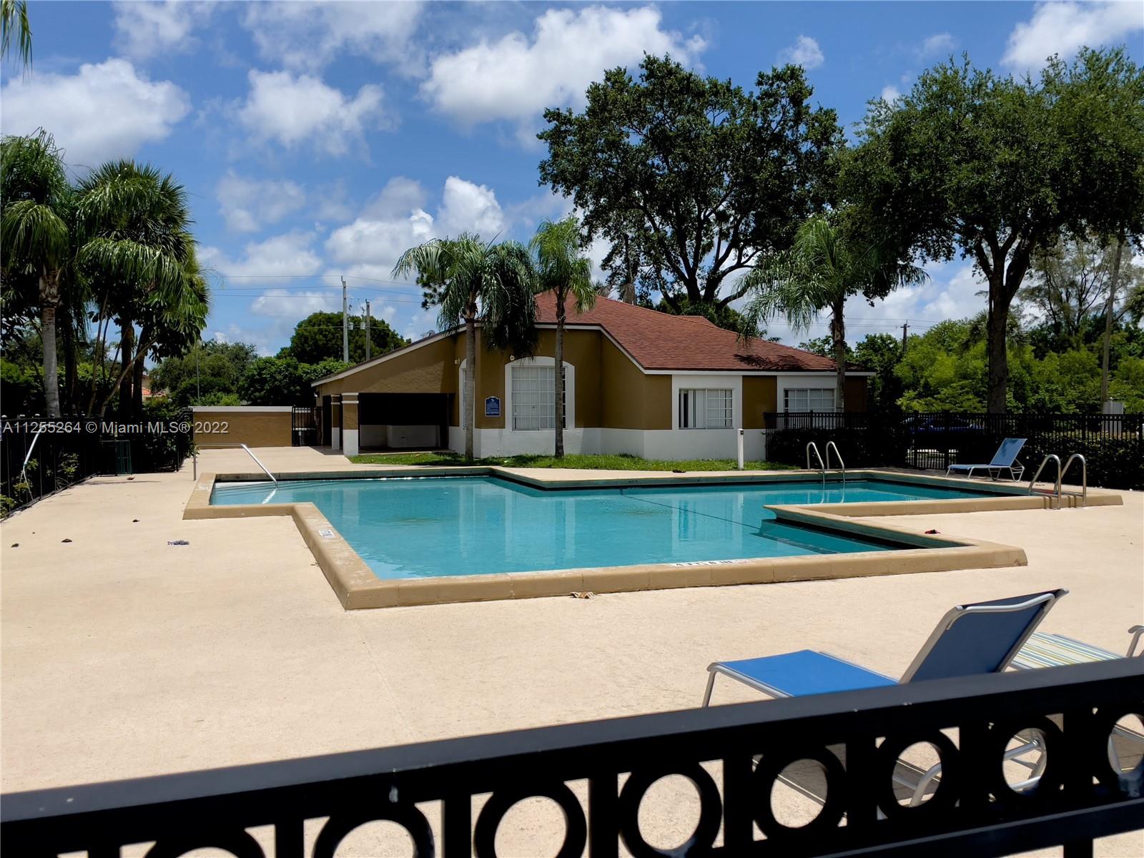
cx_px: 572
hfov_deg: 67.3
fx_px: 859
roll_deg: +0.3
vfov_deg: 53.1
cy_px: 429
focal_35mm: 26
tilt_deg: -1.1
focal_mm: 4.2
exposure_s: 1/6897
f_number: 1.6
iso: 32
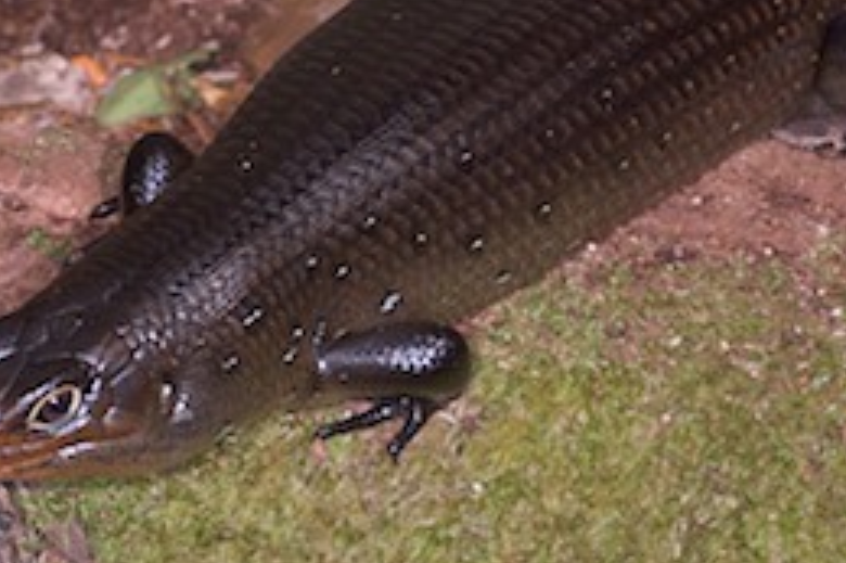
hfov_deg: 6.8
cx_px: 625
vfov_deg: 4.5
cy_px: 226
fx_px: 7115
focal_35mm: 303
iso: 100
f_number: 6.3
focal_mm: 105
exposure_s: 1/125
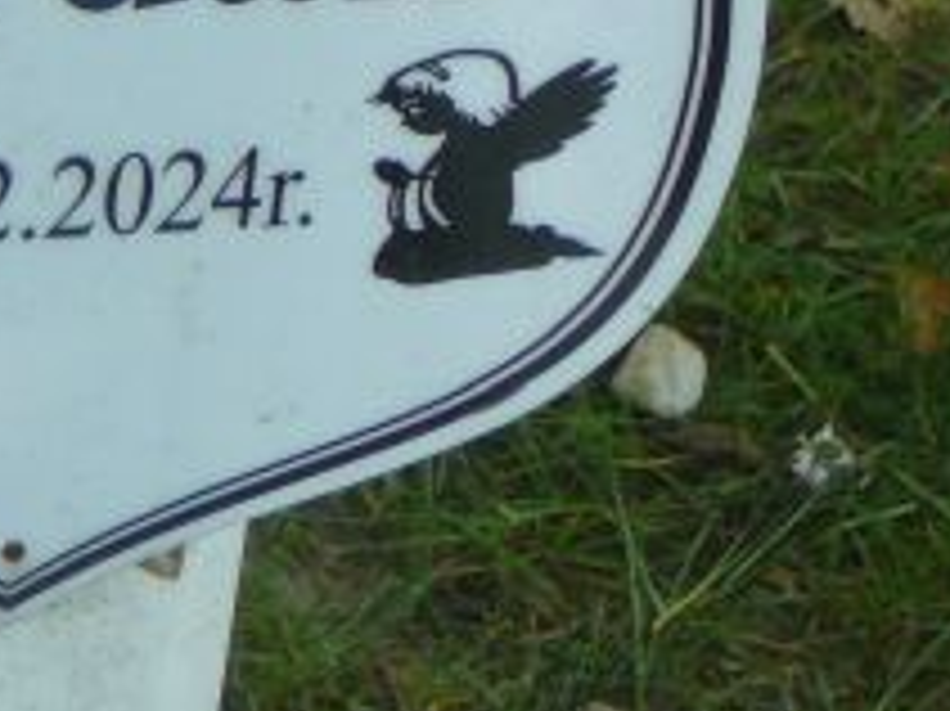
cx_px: 72
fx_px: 6830
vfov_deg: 5.9
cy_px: -153
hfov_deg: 7.9
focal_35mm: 249
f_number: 3.8
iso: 80
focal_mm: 12.2
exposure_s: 1/200
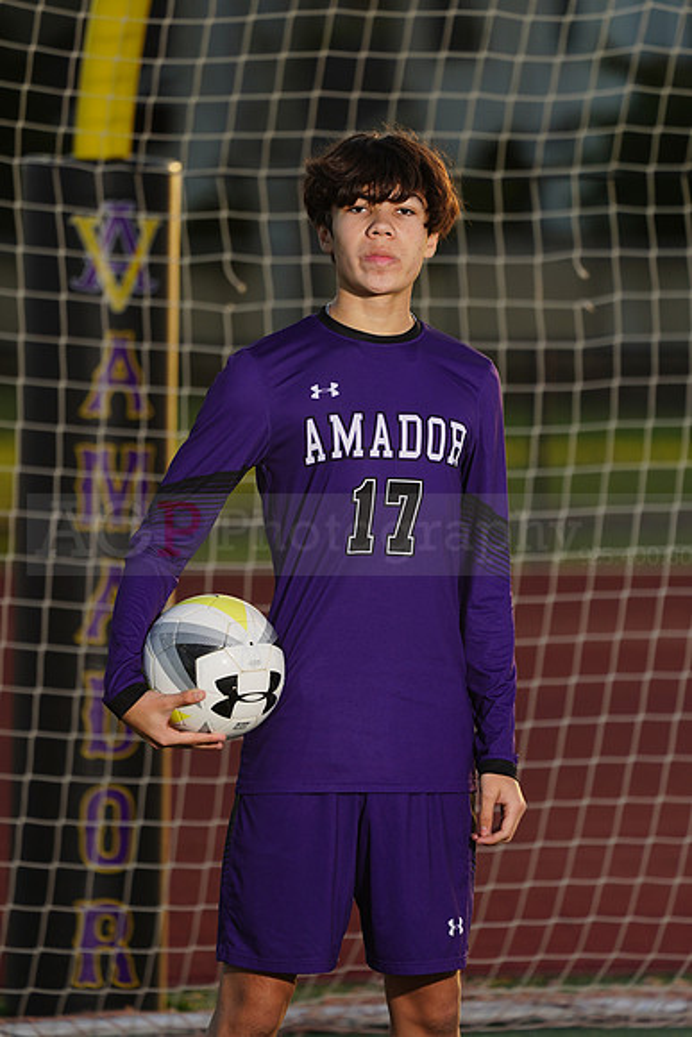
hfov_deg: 3.8
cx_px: 346
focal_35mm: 364
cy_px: 518
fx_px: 10488
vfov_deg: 5.7
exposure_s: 1/200
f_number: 7.1
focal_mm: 364
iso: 100
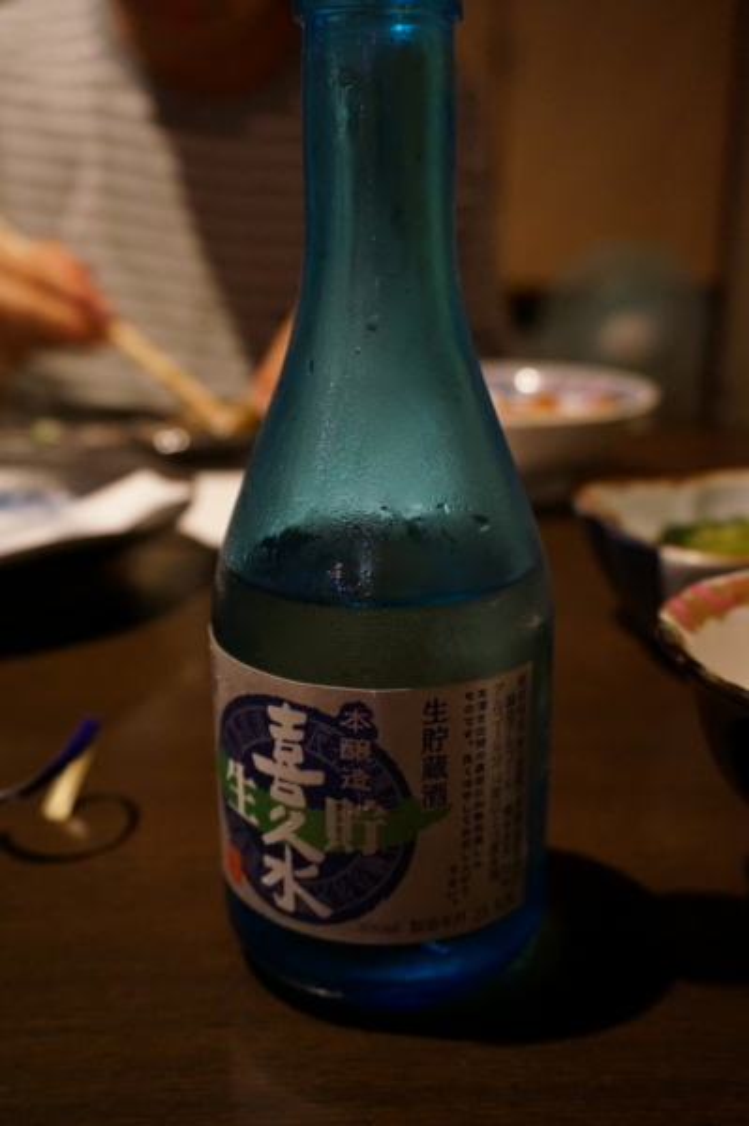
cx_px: 374
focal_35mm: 36
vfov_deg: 53.2
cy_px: 563
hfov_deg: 36.8
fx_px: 1125
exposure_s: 1/60
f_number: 4.5
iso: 3200
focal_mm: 24
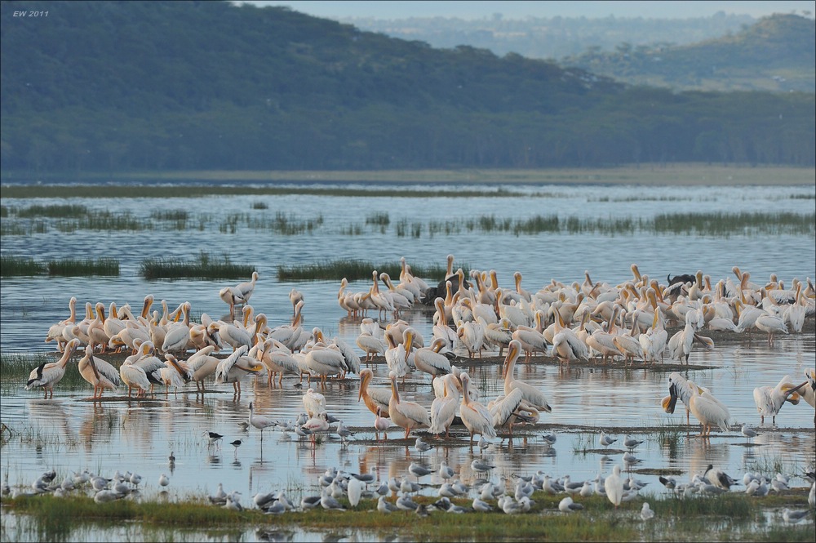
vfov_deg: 2.7
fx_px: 11324
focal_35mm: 500
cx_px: 408
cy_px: 272
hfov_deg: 4.1
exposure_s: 1/200
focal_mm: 500
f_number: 10
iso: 500
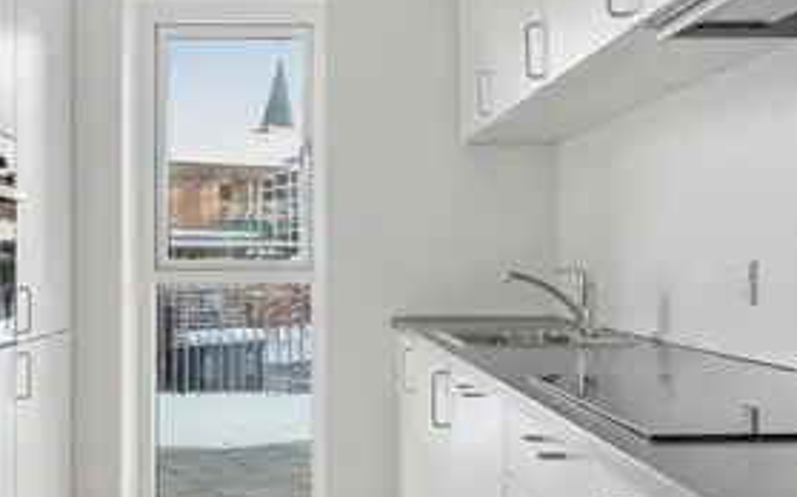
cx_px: 343
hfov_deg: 45.4
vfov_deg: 29.3
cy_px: 248
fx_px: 950
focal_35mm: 44
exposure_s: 1/25
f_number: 7.1
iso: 320
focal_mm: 19
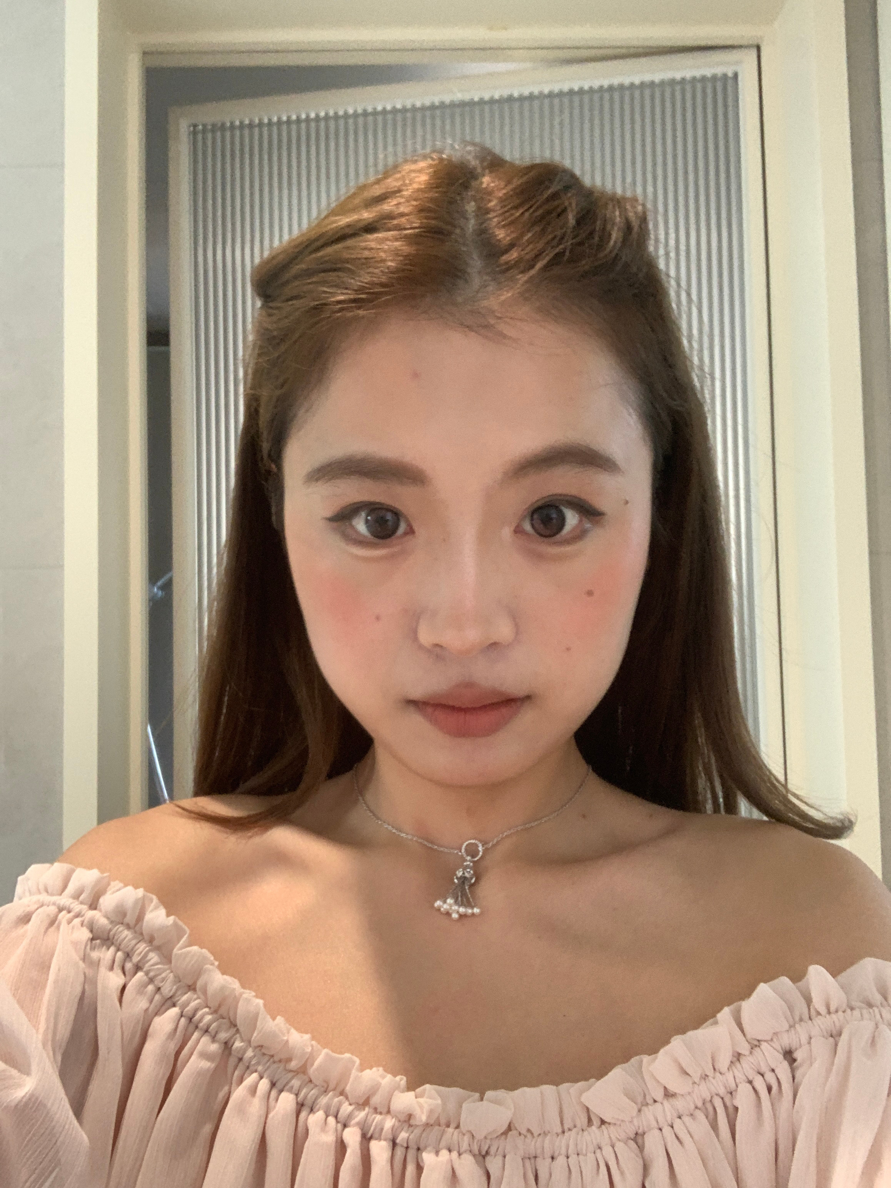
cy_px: 594
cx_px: 446
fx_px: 1098
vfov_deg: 56.8
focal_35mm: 32
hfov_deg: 44.2
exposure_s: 1/52
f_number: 2.2
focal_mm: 2.87
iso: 320
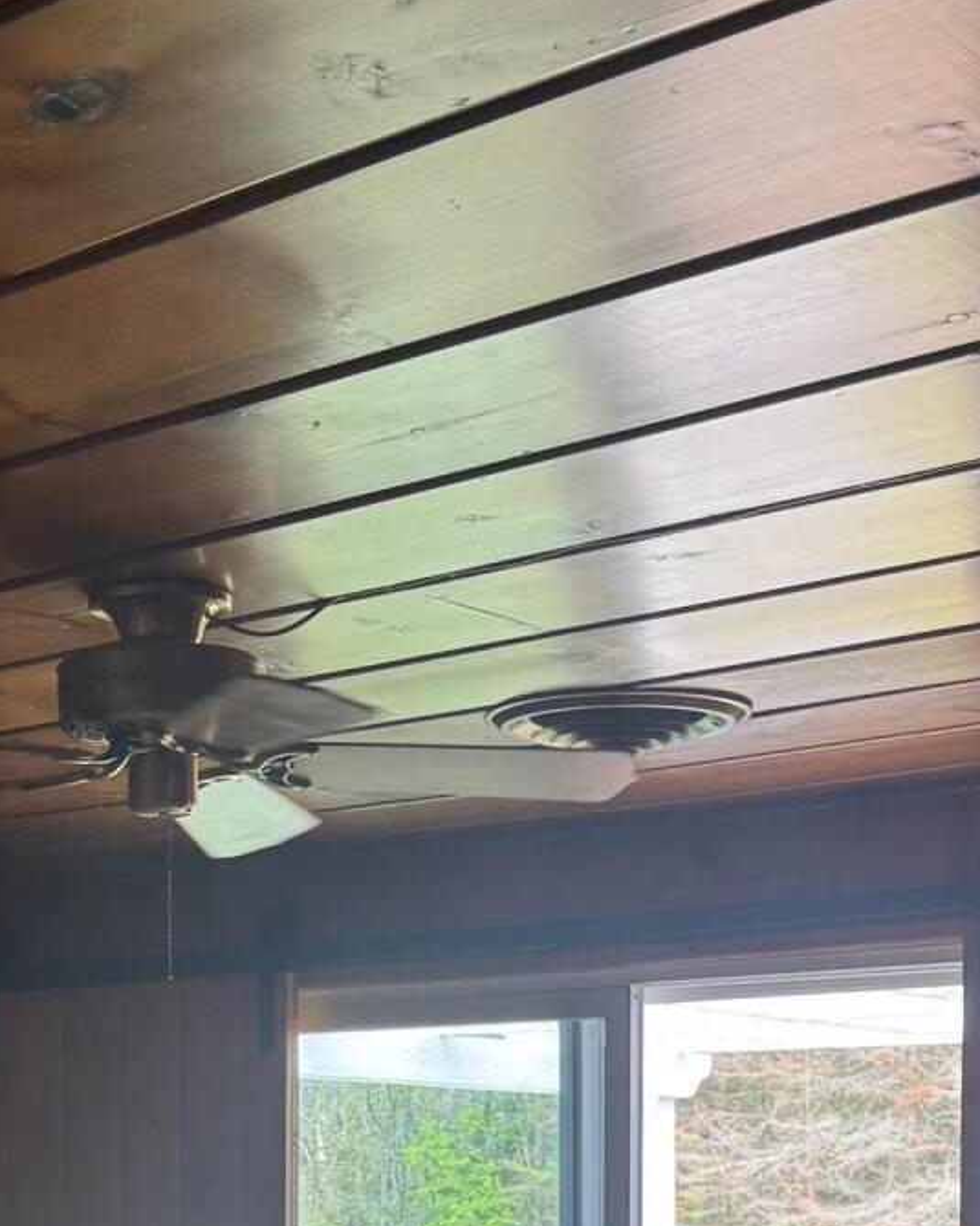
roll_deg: +0.8
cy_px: 1149
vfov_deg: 26.1
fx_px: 2538
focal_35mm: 70
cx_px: 304
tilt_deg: +0.9
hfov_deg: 21.7
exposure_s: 1/120
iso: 125
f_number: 1.78
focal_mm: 6.76
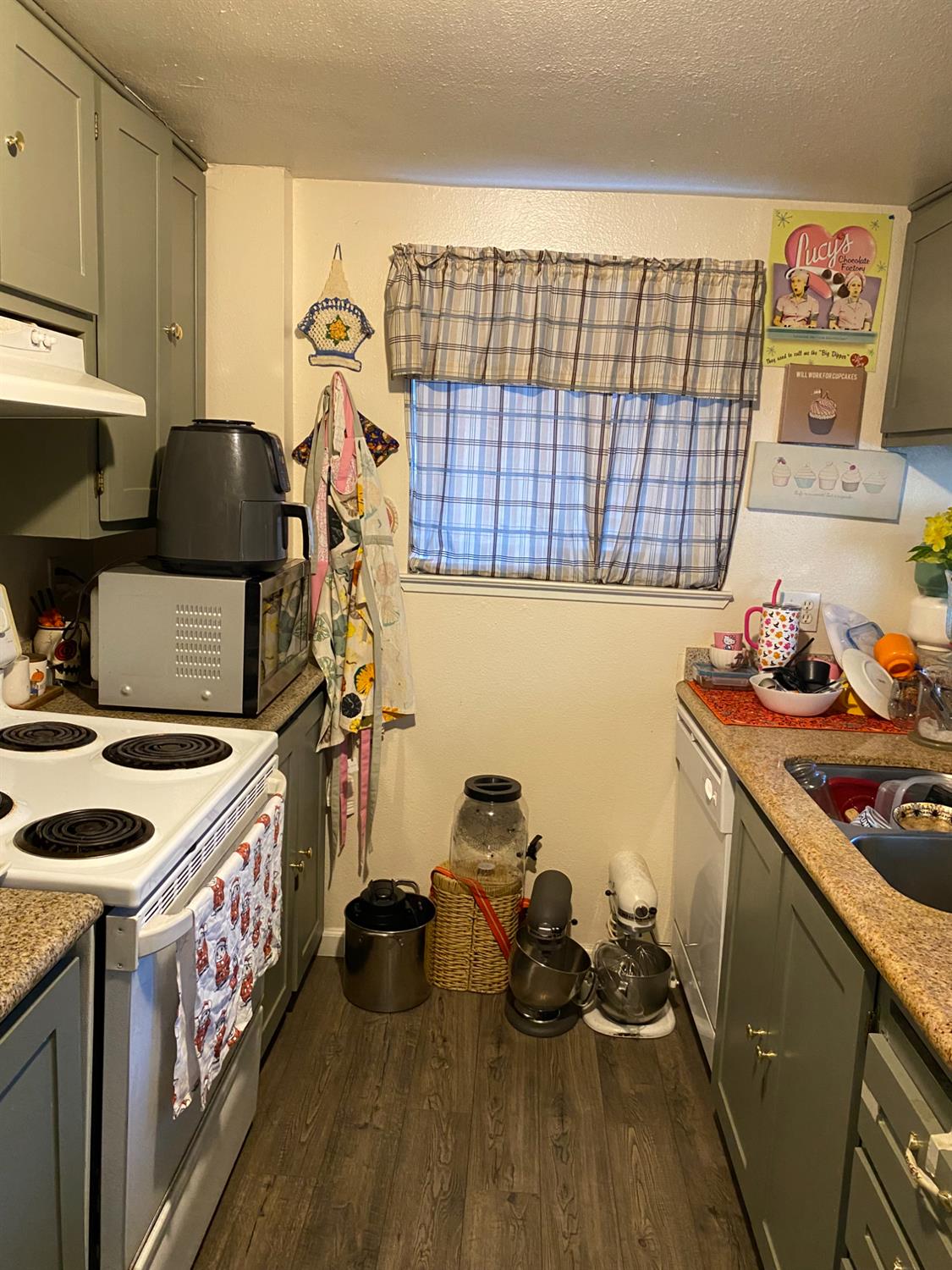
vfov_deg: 67.3
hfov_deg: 53.1
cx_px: 476
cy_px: 635
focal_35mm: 26
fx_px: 953
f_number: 1.8
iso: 320
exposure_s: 1/60
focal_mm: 4.25
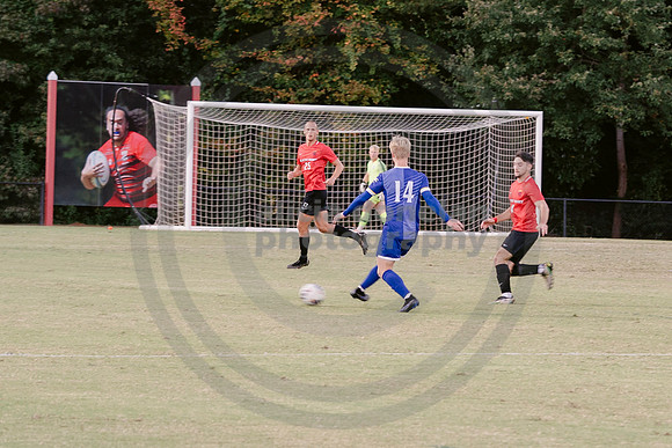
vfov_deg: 5.8
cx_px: 428
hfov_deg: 8.7
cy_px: 298
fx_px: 4420
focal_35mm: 237
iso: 640
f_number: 4
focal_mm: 90
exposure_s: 1/200
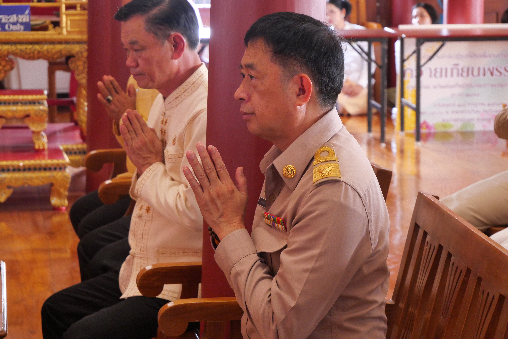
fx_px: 1751
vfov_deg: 11.1
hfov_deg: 16.5
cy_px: 170
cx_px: 254
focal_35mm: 124
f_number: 5.6
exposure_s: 1/25
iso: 2000
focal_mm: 60
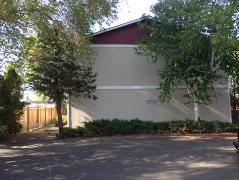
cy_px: 90
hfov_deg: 55.4
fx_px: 228
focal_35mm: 33
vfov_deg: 42.9
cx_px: 120
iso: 50
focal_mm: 4.12
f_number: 2.4
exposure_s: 1/204
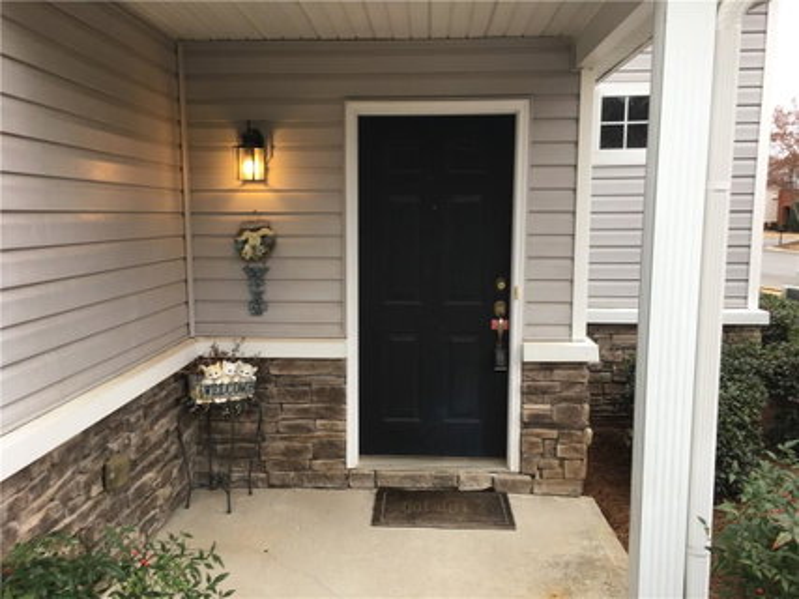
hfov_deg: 61.7
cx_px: 400
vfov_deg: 48.2
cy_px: 300
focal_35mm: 29
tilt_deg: -5.4
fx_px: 669
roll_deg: -0.7
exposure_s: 1/120
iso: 40
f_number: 2.2
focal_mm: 4.15
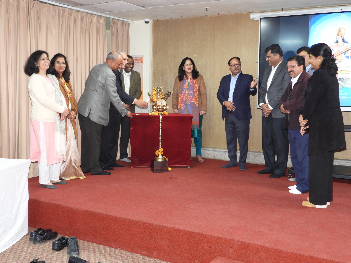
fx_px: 416
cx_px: 176
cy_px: 132
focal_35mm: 41
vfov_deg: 35.1
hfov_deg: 45.8
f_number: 3.2
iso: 320
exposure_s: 1/30
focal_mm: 7.4
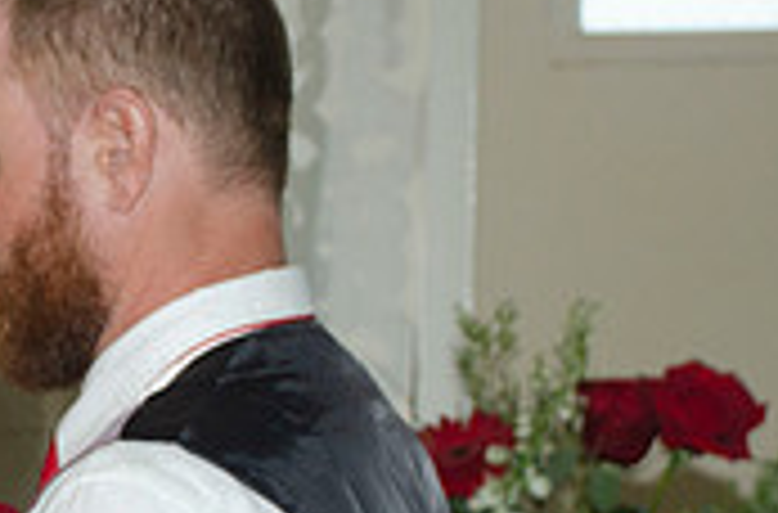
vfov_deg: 5.4
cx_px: -486
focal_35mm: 252
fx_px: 5426
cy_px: 504
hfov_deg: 8.0
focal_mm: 50
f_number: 5.6
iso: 400
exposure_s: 1/250
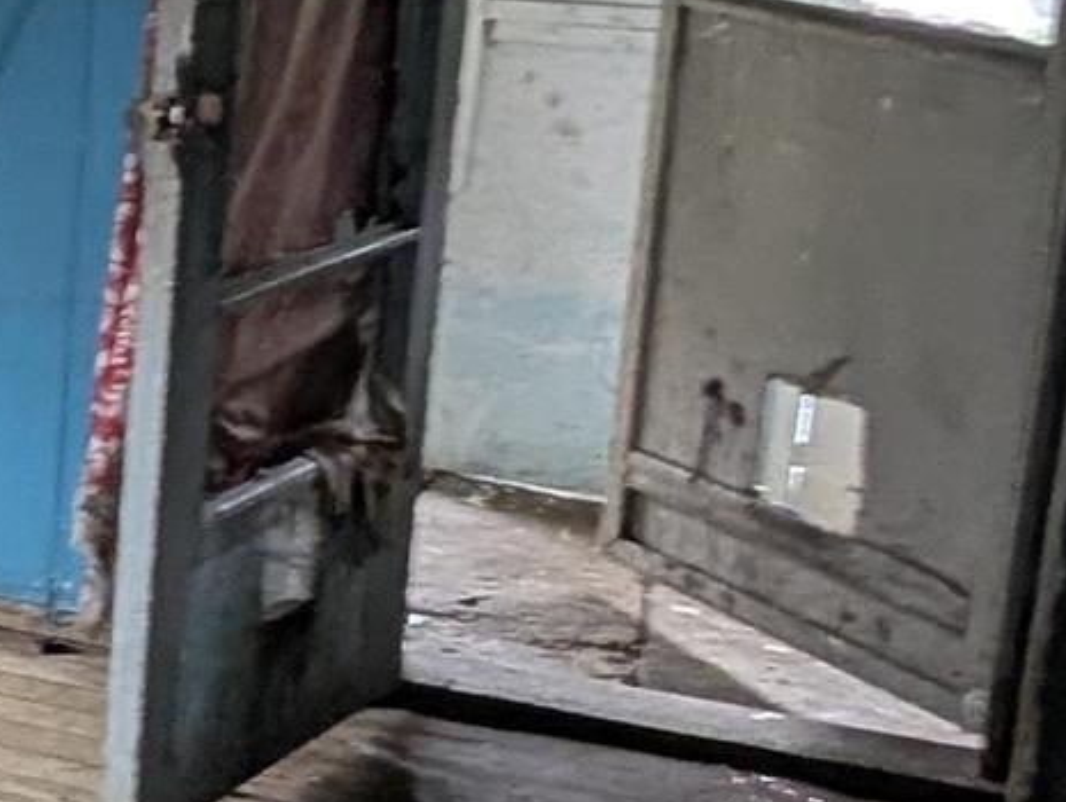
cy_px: 190
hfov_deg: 19.3
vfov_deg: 18.6
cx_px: -800
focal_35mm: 79
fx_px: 2436
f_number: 1.7
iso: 79
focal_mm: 2.02
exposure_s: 1/35.3
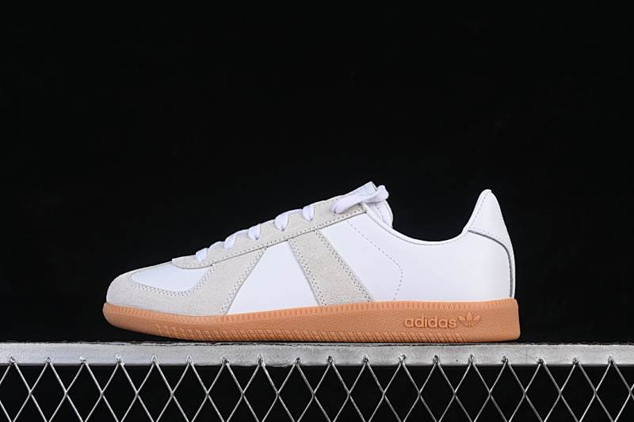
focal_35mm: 75
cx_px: 317
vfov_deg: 18.2
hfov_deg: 27.0
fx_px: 1320
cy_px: 211
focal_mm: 50
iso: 160
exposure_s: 1/80
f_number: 8
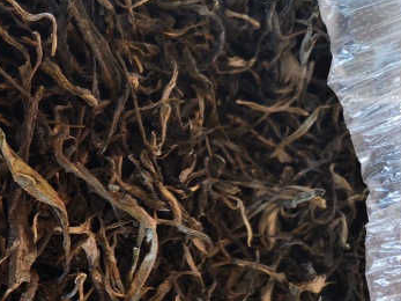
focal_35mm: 53
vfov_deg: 26.6
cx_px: -44
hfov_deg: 31.8
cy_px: 270
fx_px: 614
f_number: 1.88
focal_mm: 5.56
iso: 2527
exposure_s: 1/14.3
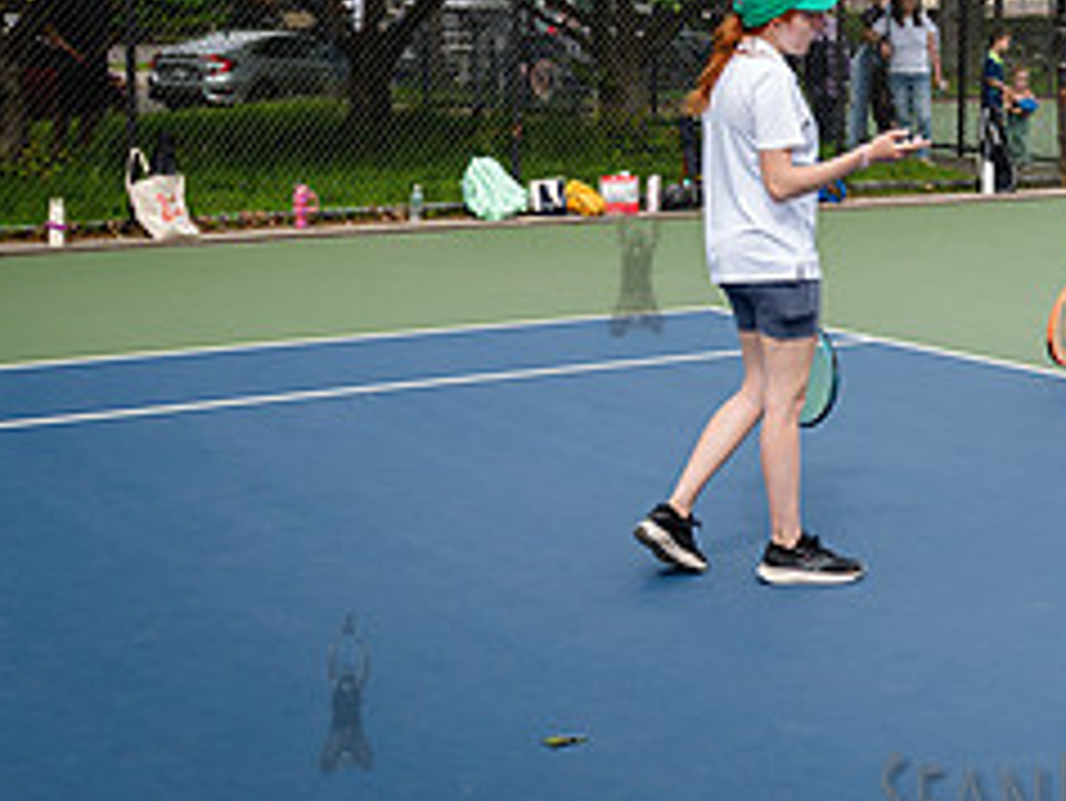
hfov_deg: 23.8
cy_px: 133
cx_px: 1015
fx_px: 2434
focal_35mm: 79
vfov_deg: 18.5
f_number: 4
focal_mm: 29
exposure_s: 1/1000
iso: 200
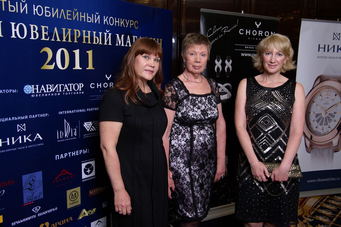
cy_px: 114
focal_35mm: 34
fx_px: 326
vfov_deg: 38.3
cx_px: 170
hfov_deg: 55.2
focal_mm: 23
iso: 200
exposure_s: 1/60
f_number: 8
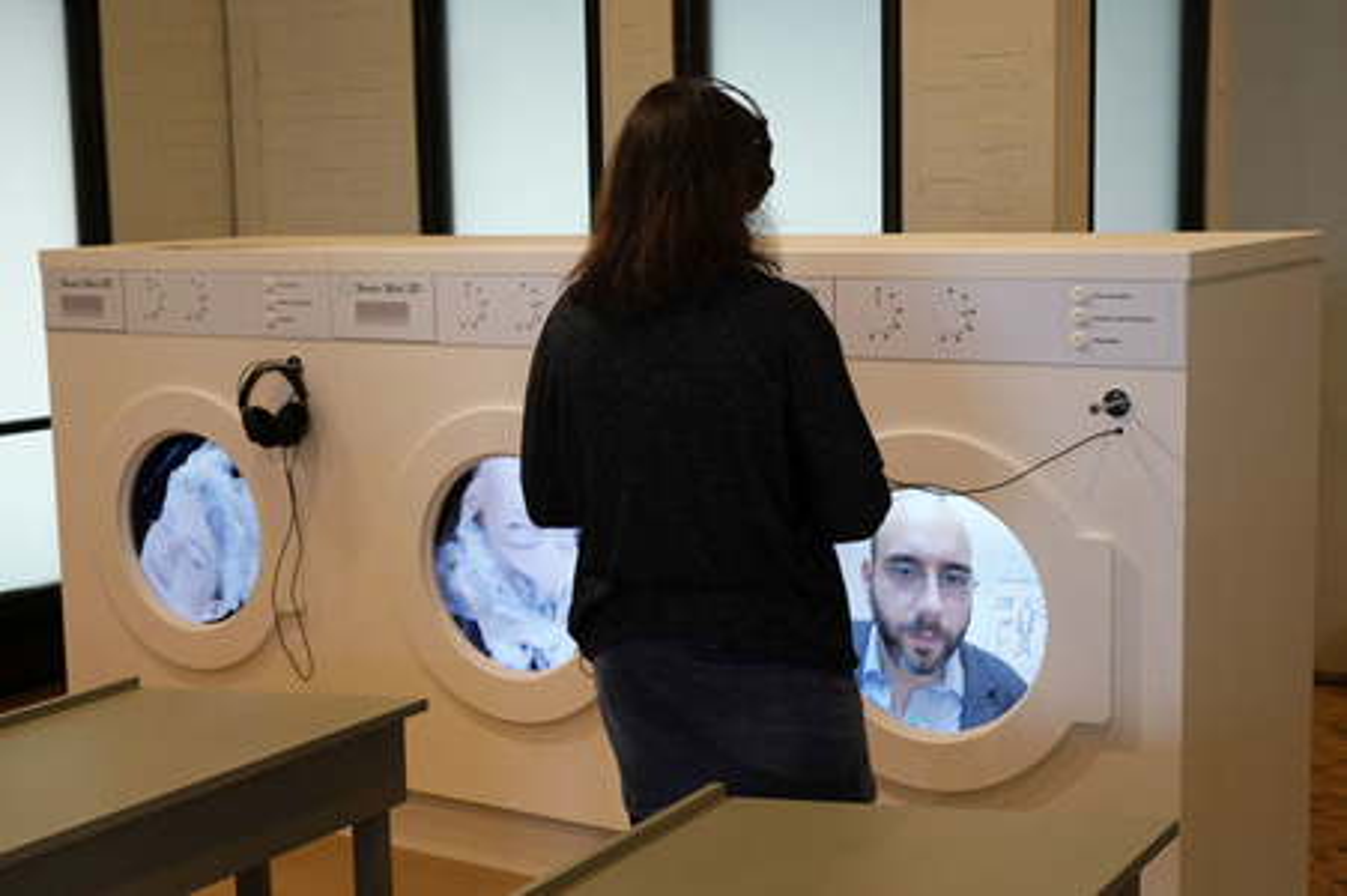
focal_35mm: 46
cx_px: 674
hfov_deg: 42.8
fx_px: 1720
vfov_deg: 29.2
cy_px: 448
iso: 1250
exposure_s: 1/100
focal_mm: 46
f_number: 7.1
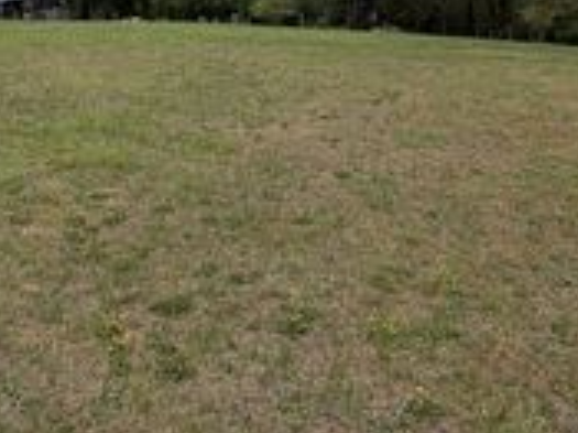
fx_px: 667
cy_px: 51
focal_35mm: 40
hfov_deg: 46.4
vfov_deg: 34.1
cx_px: 215
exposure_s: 1/830
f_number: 2.2
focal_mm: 2.22
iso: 20
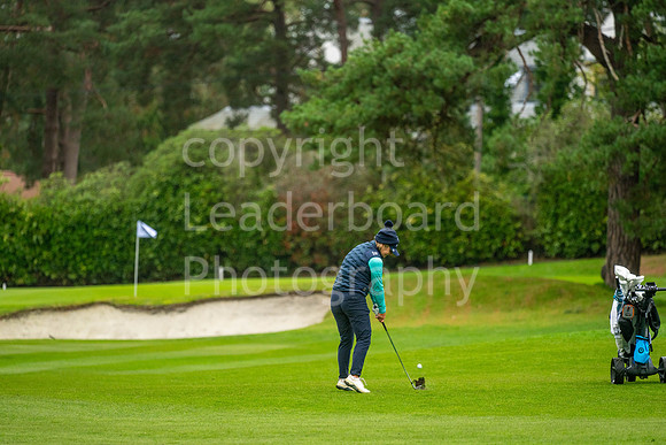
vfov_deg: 4.6
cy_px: 222
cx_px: 333
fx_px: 5551
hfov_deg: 6.9
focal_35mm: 300
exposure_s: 1/1250
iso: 800
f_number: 4
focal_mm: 300
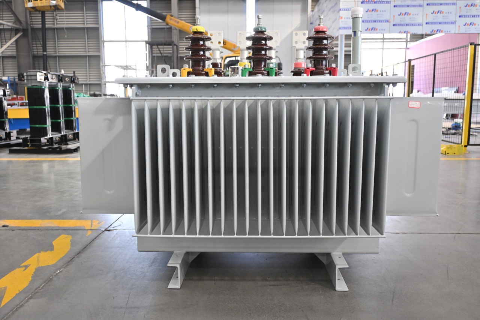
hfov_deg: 57.2
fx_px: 440
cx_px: 240
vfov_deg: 40.0
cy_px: 160
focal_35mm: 33
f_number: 4
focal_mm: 22
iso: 800
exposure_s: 1/200
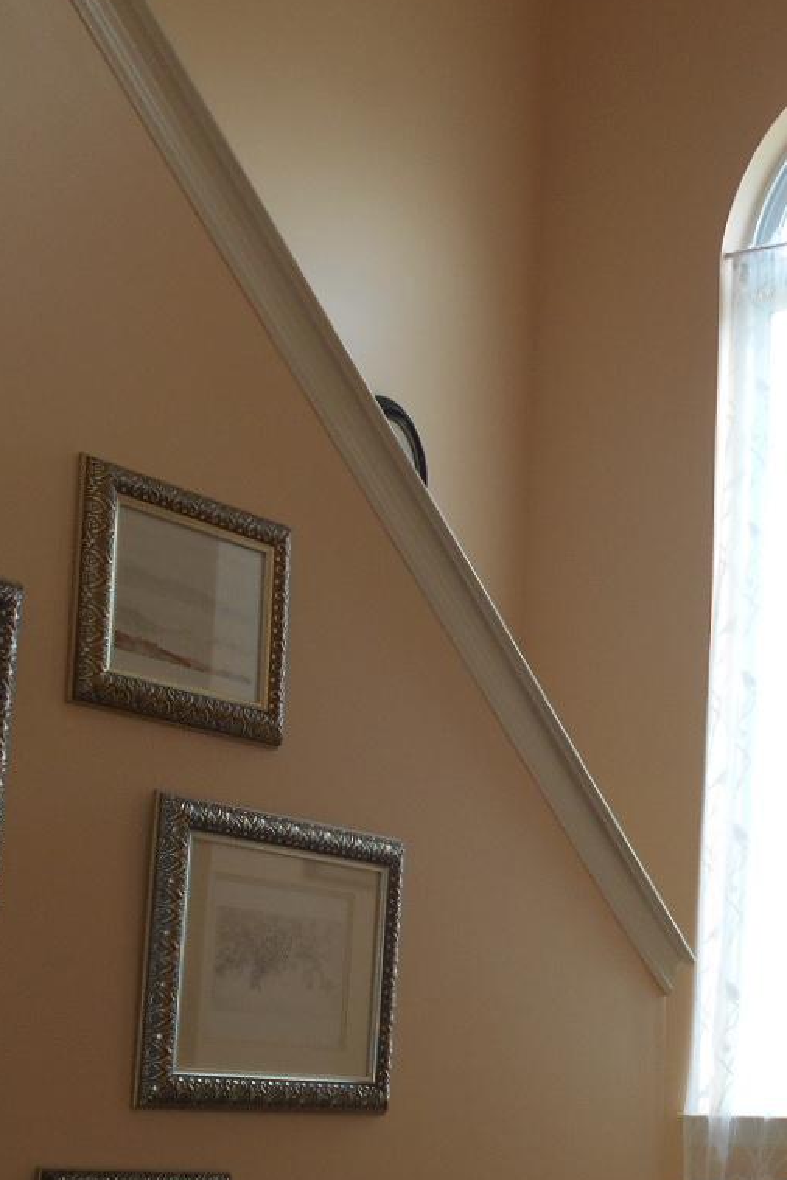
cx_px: 589
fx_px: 1869
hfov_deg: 23.5
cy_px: 886
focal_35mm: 57
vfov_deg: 34.3
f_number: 3.2
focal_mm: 4.6
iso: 80
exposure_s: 1/100
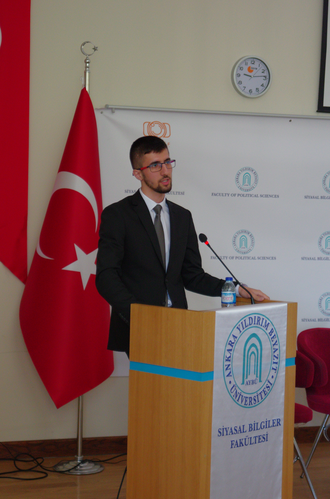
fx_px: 1133
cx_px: 165
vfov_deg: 24.8
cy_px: 250
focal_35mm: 82
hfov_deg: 16.6
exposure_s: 1/160
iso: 1600
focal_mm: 55
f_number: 2.8
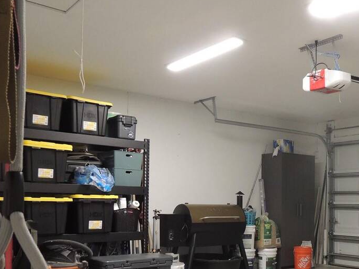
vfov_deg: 33.8
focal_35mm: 42
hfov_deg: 43.1
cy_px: 194
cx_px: 277
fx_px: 435
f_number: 3
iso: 400
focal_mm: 4.3
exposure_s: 1/13
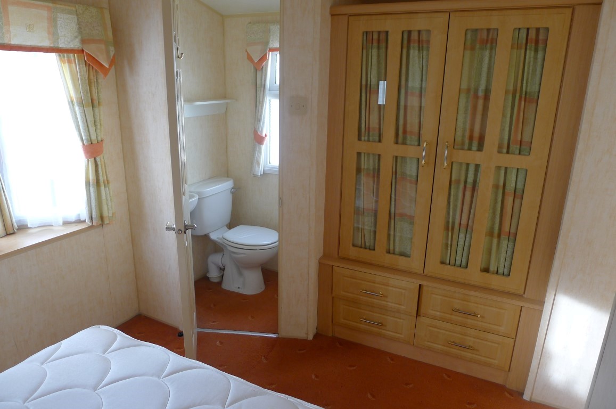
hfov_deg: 73.8
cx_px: 308
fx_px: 410
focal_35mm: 24
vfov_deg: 53.0
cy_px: 204
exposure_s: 1/60
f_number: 2
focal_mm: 5.1
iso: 100
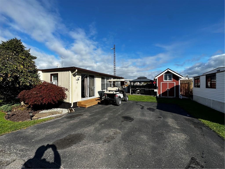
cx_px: 112
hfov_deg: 102.1
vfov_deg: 85.7
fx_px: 91
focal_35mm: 14
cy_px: 84
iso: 50
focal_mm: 2.22
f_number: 2.2
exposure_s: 1/2353
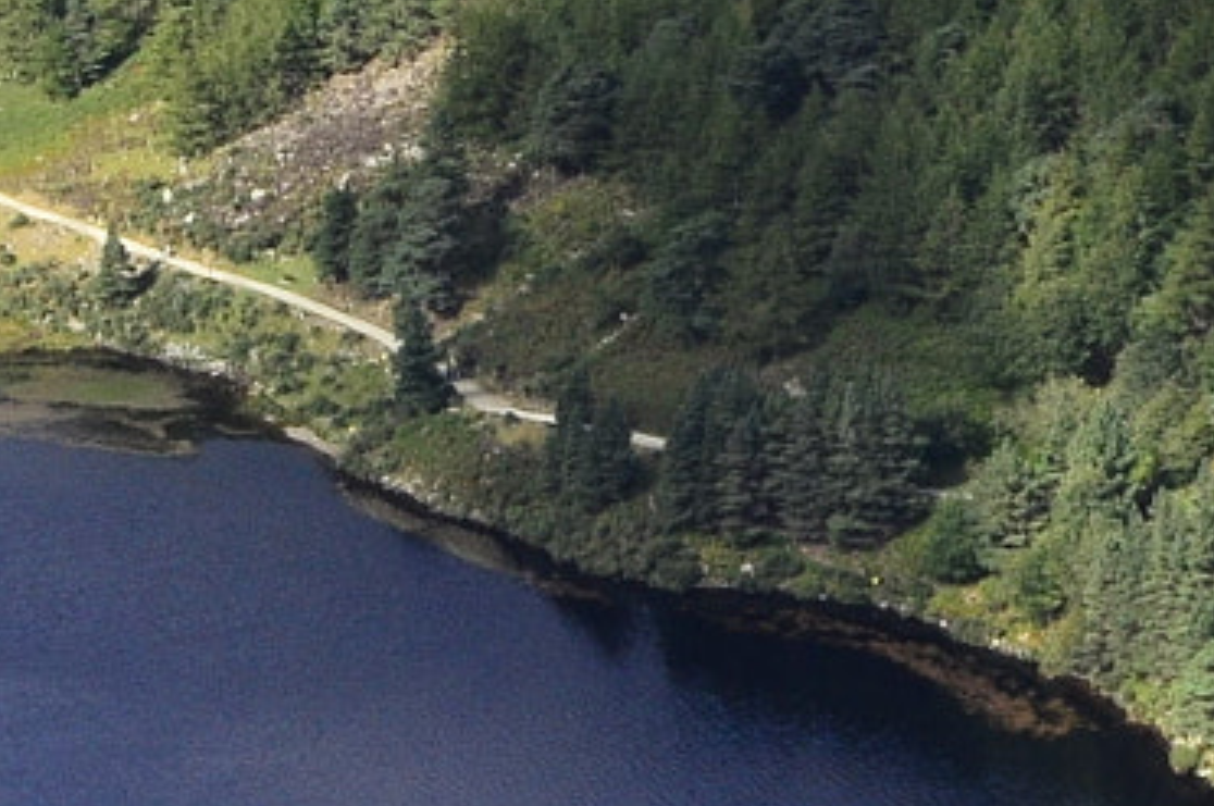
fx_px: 6668
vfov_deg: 6.9
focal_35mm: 198
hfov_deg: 10.3
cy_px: -258
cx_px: -134
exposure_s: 1/250
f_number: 11
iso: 200
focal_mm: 24
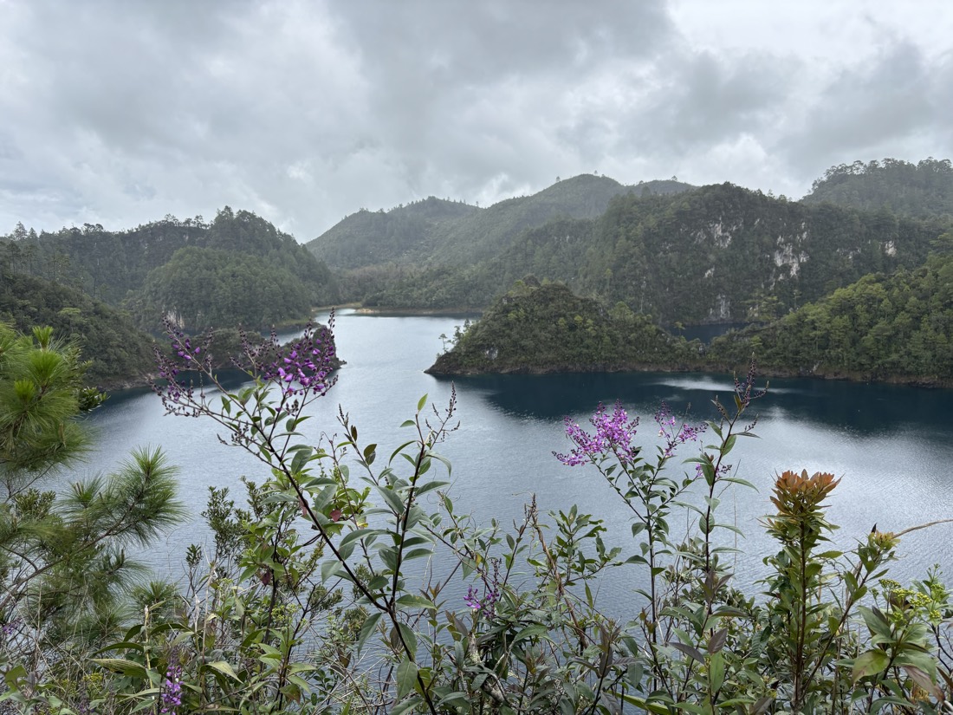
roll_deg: +2.1
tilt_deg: -7.8
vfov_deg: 53.1
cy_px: 358
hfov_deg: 67.3
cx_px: 476
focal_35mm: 26
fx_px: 716
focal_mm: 5.96
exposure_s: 1/1642
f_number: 1.6
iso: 50
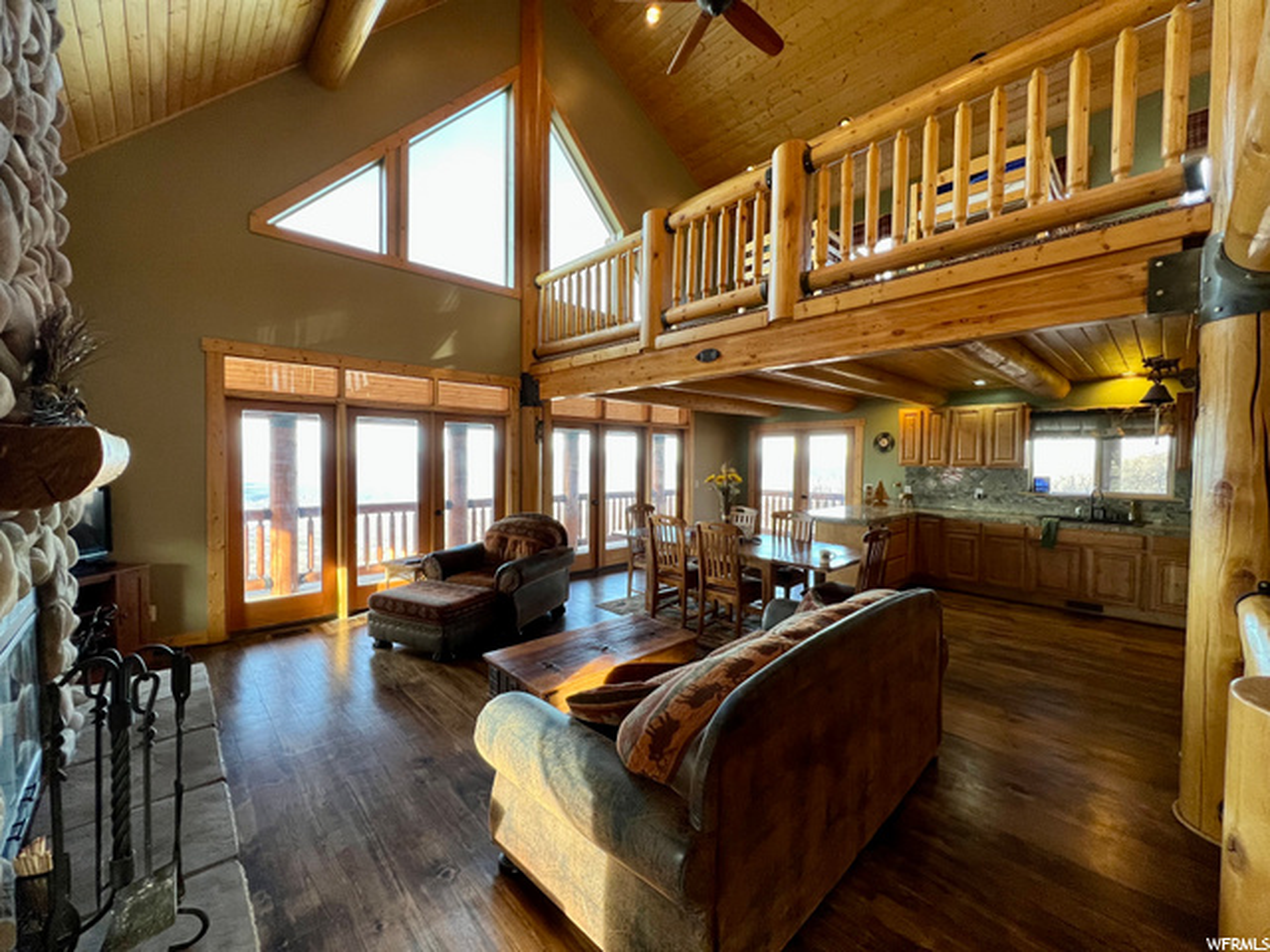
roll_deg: -0.6
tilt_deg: -2.0
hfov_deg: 106.2
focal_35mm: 13
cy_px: 476
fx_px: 477
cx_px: 635
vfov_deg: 89.9
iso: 160
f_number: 1.8
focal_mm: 1.57
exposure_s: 1/120
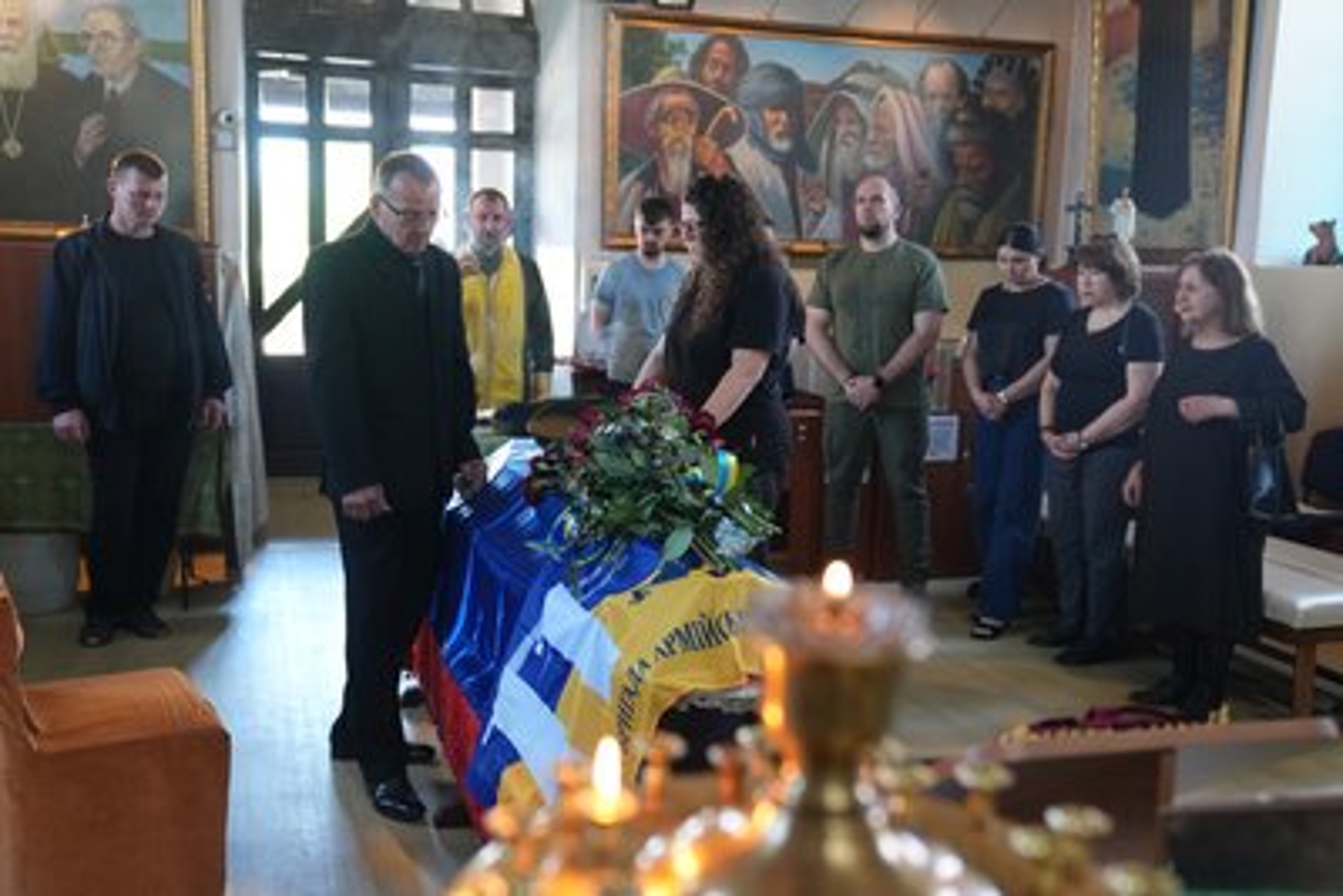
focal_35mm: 34
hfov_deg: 55.8
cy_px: 448
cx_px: 672
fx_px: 1269
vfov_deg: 38.9
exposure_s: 1/160
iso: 2500
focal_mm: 34
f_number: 2.8
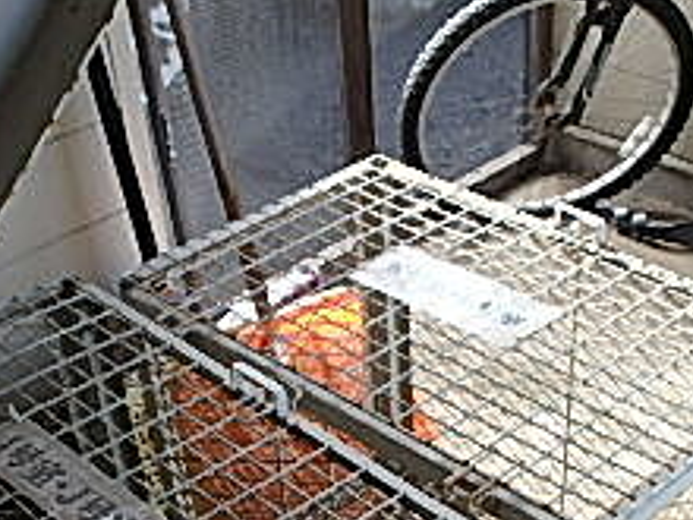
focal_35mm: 61
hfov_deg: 31.6
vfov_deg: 22.4
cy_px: 599
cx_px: 416
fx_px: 1221
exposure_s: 1/80
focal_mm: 3.7
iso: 125
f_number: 3.5
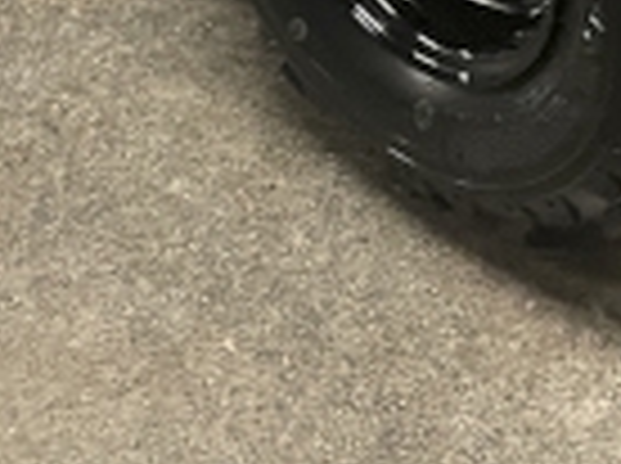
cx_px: 364
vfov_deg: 8.7
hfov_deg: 13.1
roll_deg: +1.3
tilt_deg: -21.6
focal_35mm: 151
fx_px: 2704
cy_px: -734
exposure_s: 1/60
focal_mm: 4.2
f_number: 1.6
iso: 400
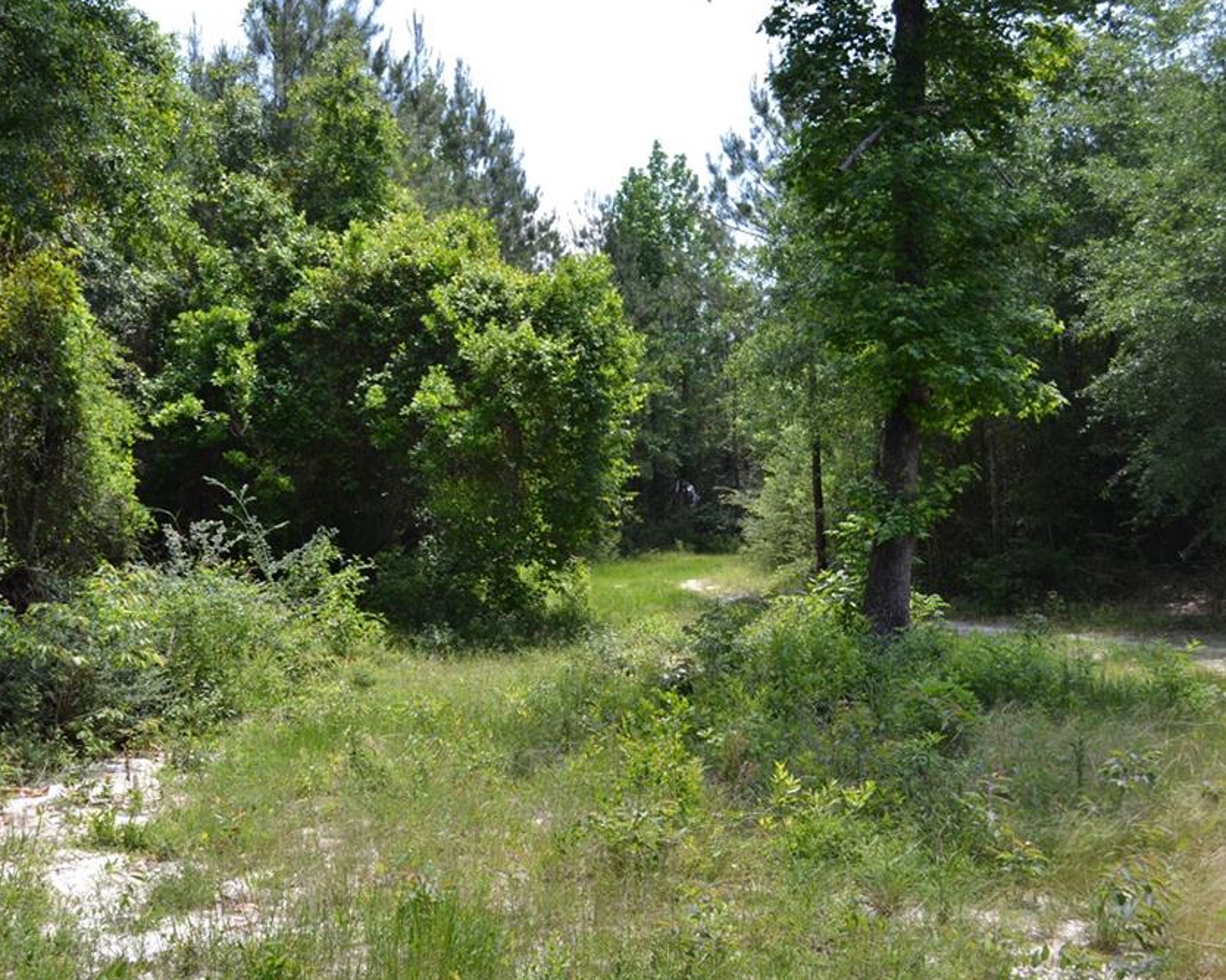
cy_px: 488
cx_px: 504
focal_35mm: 38
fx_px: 1379
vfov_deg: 39.2
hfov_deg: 47.7
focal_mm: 22
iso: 100
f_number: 6.3
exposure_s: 1/160
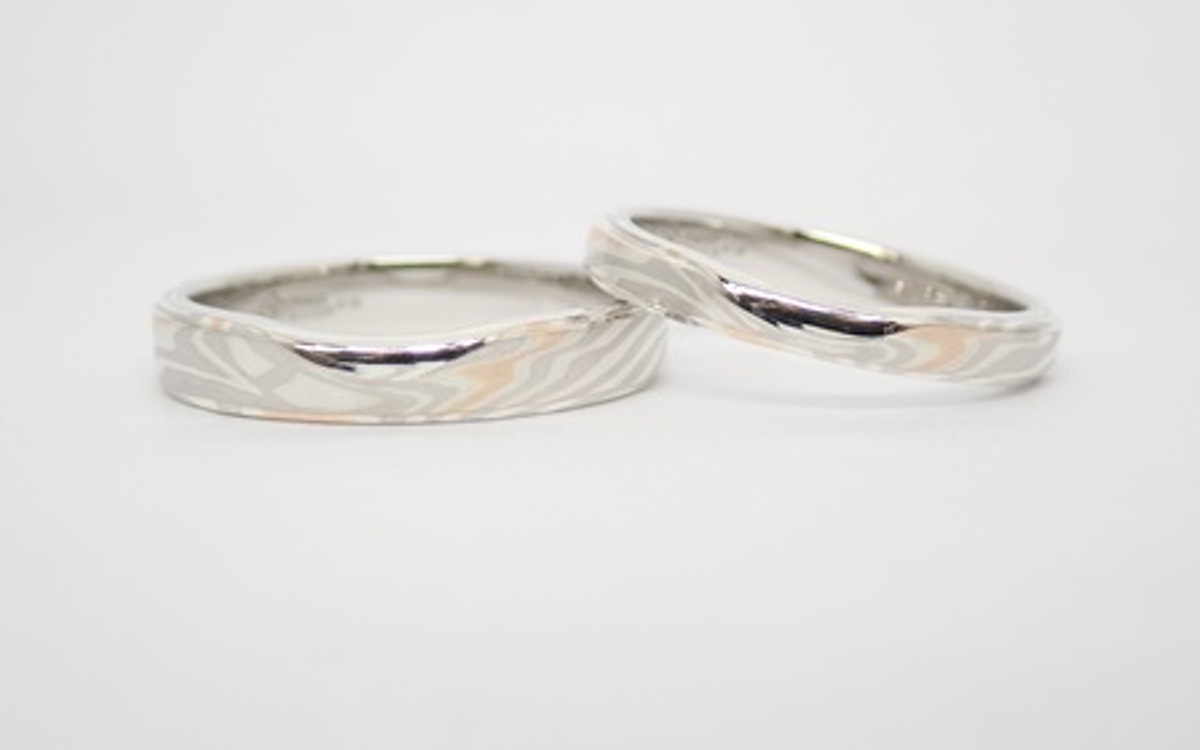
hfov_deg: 25.2
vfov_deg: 15.9
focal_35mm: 82
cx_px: 600
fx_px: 2682
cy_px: 320
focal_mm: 13.65
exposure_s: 1/100
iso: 200
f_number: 4.1
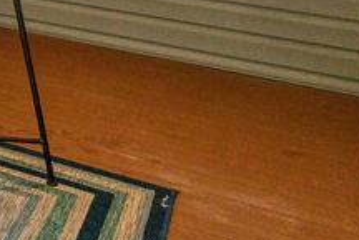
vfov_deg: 15.0
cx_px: -429
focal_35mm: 76
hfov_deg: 16.6
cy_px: -222
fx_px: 758
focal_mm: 10.8
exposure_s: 1/125
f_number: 7.1
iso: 1000
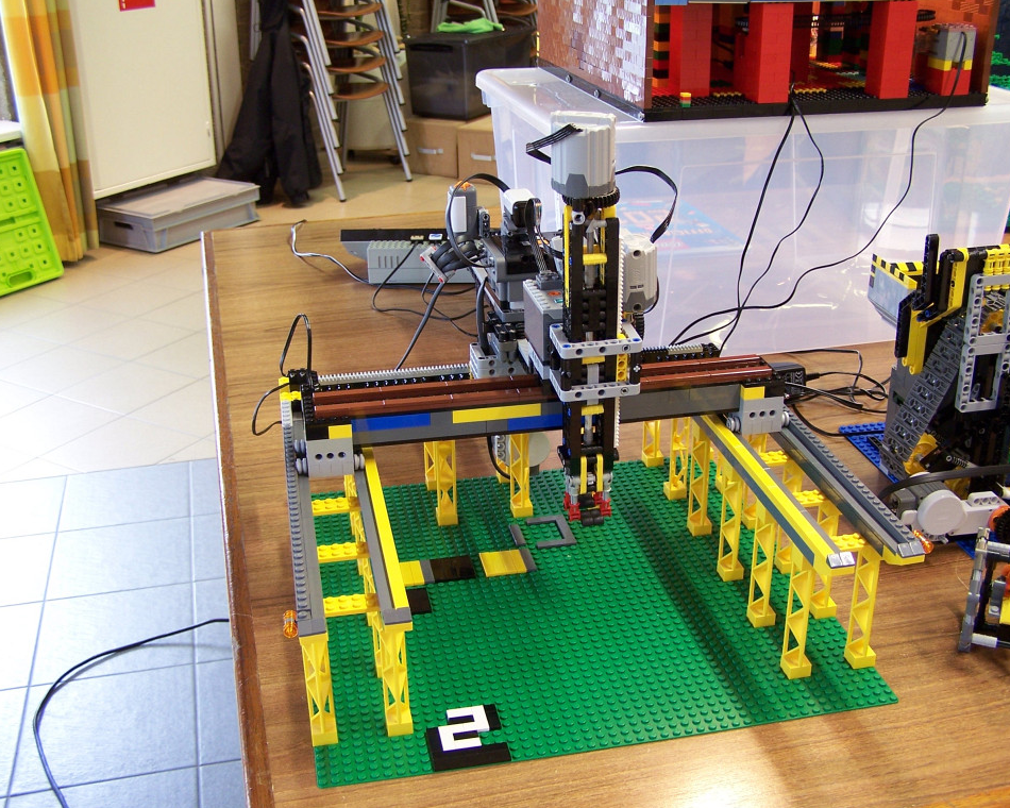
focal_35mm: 40
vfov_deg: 37.3
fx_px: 1196
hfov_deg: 45.8
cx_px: 538
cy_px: 404
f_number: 2.8
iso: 80
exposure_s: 1/6
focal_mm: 6.3
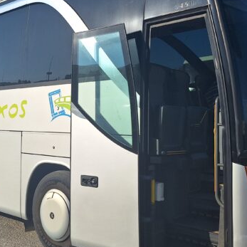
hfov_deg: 37.3
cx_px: 93
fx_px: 363
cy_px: 103
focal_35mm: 45
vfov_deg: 37.5
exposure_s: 1/4762
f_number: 1.8
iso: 40
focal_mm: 5.54
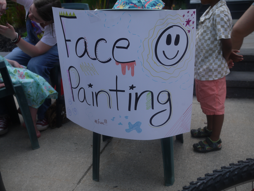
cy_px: 96
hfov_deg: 46.8
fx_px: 294
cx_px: 127
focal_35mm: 40
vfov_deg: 36.0
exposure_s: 1/2000
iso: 100
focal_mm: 20
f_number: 2.8
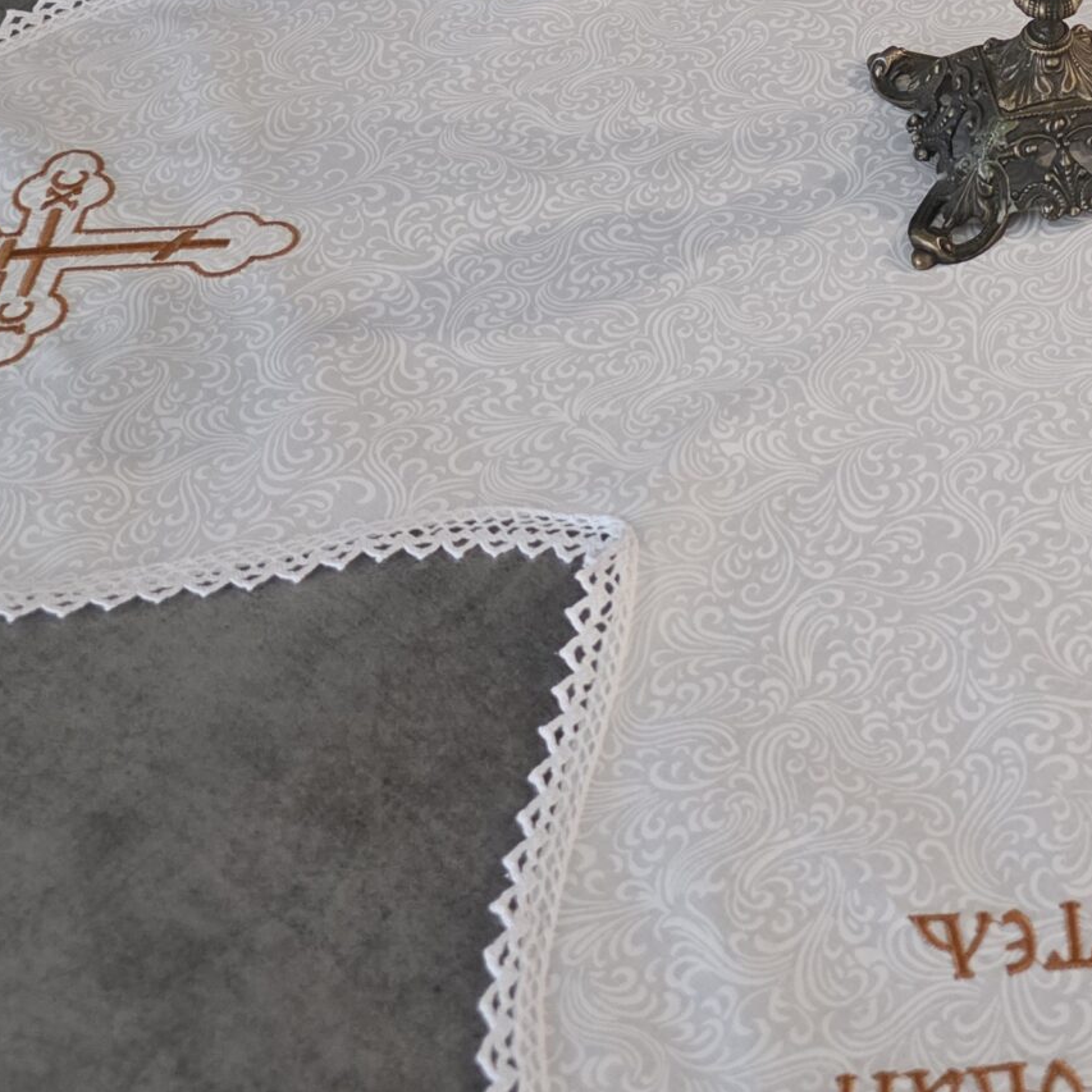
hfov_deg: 26.9
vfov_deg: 26.5
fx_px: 2177
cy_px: -32
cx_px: 1050
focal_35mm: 61
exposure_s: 1/100
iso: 1250
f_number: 1.7
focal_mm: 6.3
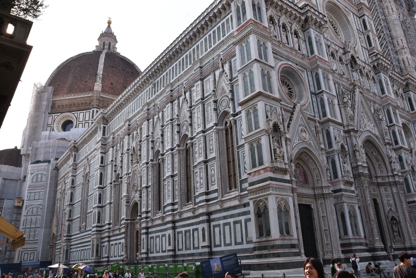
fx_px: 312
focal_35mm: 27
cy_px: 139
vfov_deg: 48.0
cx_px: 208
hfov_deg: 67.4
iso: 320
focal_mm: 18
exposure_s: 1/500
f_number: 8
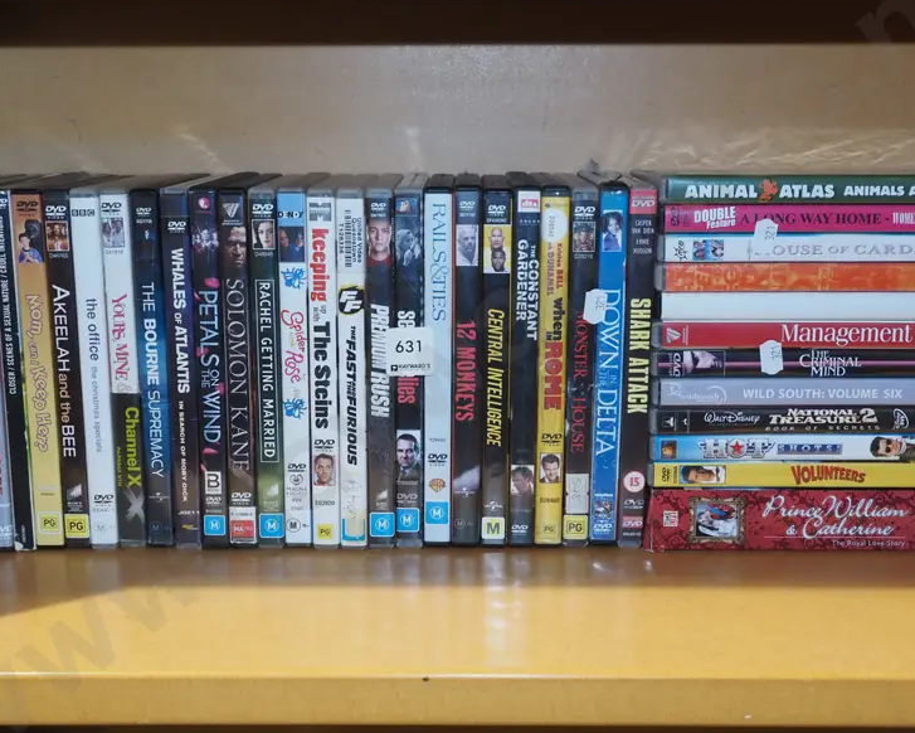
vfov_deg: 34.2
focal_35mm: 44
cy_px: 358
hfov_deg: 42.0
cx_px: 462
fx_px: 1192
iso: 1600
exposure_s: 1/60
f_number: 5.6
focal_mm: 16
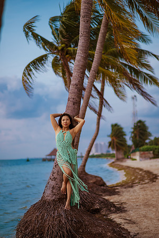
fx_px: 384
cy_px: 119
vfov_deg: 34.5
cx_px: 80
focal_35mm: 58
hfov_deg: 23.4
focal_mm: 58
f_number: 1.8
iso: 200
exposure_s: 1/160
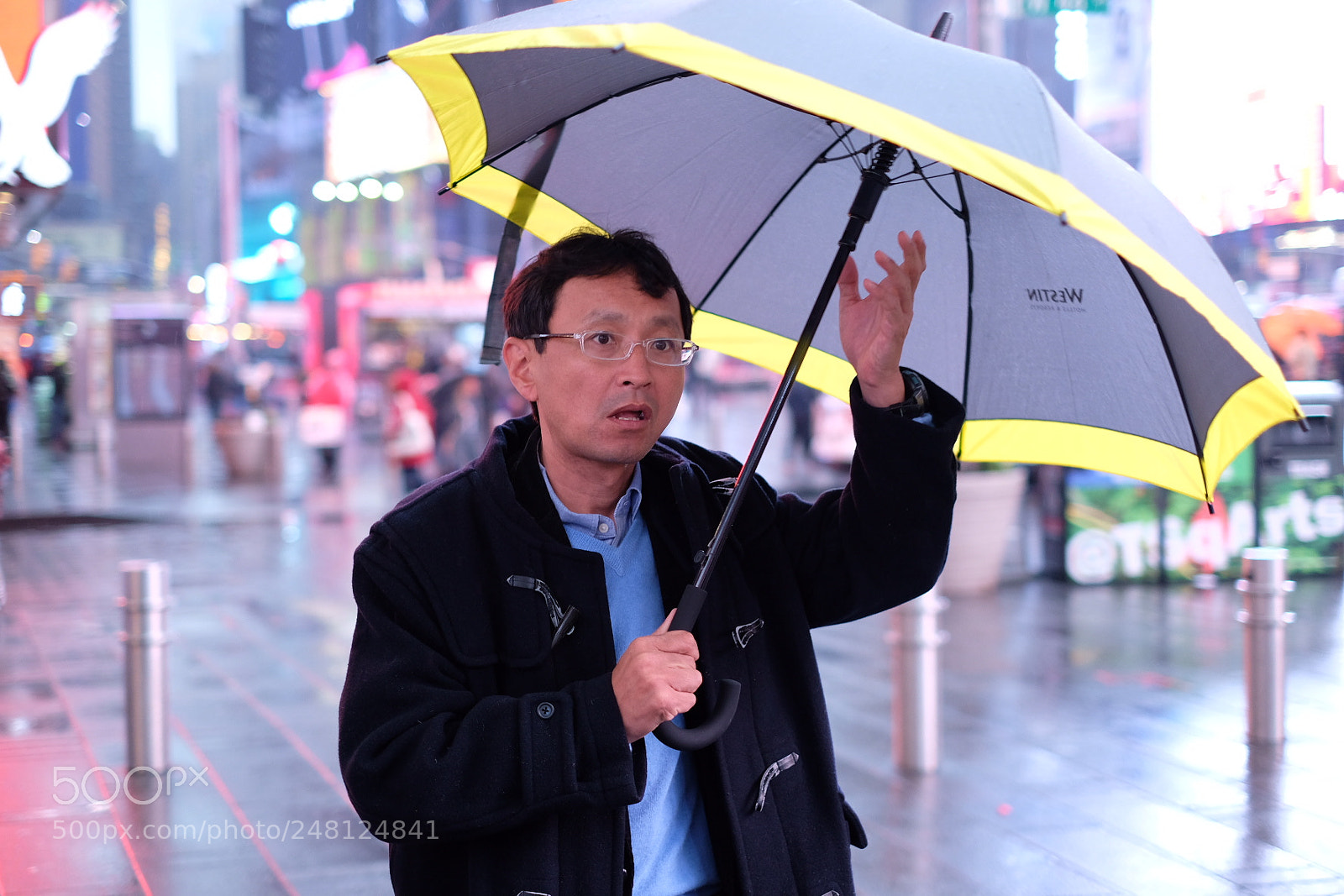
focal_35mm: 53
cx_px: 672
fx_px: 1979
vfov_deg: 25.5
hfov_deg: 37.5
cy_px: 448
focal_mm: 35
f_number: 1.8
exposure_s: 1/200
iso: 800
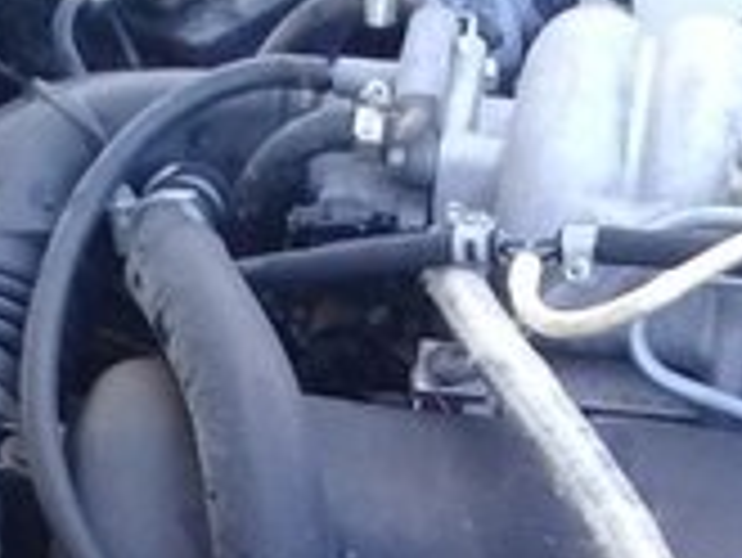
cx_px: 373
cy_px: 790
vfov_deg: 11.6
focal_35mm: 124
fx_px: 2660
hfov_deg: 15.9
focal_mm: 3.3
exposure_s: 1/50
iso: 64
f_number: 2.2
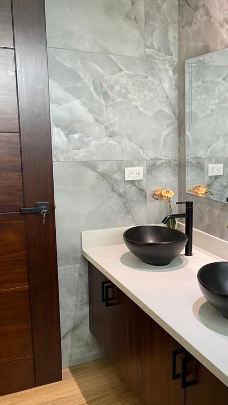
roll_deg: -2.3
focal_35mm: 38
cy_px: 202
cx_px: 207
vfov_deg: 52.8
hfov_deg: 29.8
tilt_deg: -10.8
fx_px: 409
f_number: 1.8
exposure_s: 1/120
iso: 125
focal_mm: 4.25
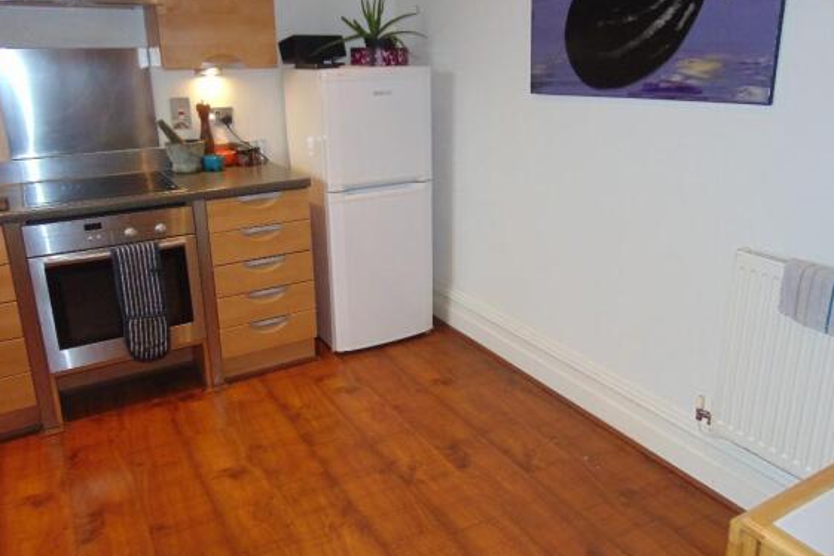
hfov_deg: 67.4
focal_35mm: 27
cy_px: 246
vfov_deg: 47.8
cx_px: 421
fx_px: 625
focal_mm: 4.5
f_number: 3
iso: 200
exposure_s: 1/30
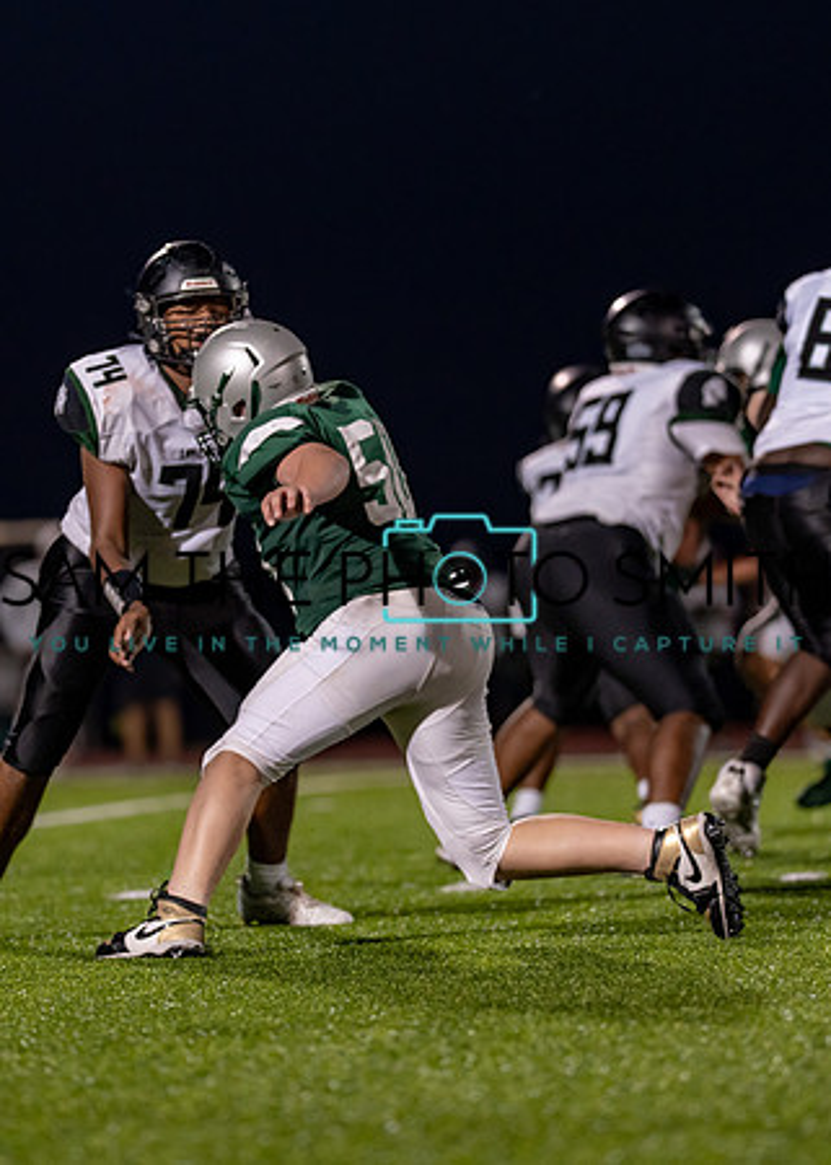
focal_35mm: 221
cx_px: 434
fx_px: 7305
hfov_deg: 6.5
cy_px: 534
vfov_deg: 9.1
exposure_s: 1/1250
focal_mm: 135
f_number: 1.8
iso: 1000
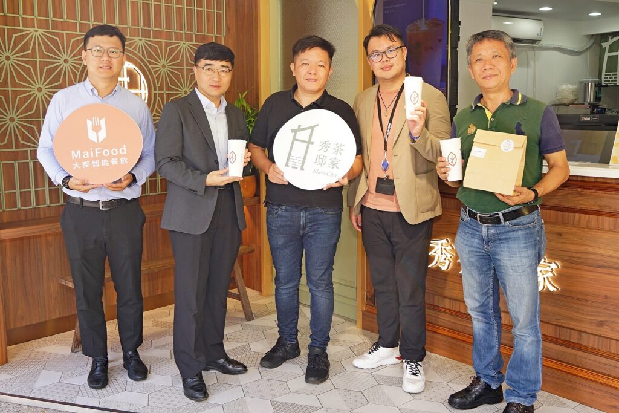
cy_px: 206
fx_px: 619
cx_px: 310
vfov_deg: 36.9
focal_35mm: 36
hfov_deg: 53.1
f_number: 5.6
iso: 250
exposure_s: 1/80
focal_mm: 24
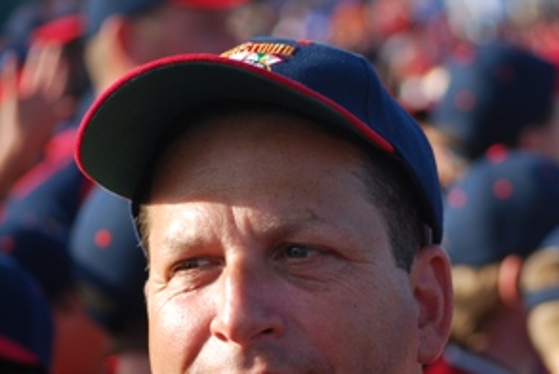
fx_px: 2565
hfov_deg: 12.4
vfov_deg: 8.3
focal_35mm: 165
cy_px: 244
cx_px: 355
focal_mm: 72
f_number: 4.2
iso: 200
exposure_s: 1/500
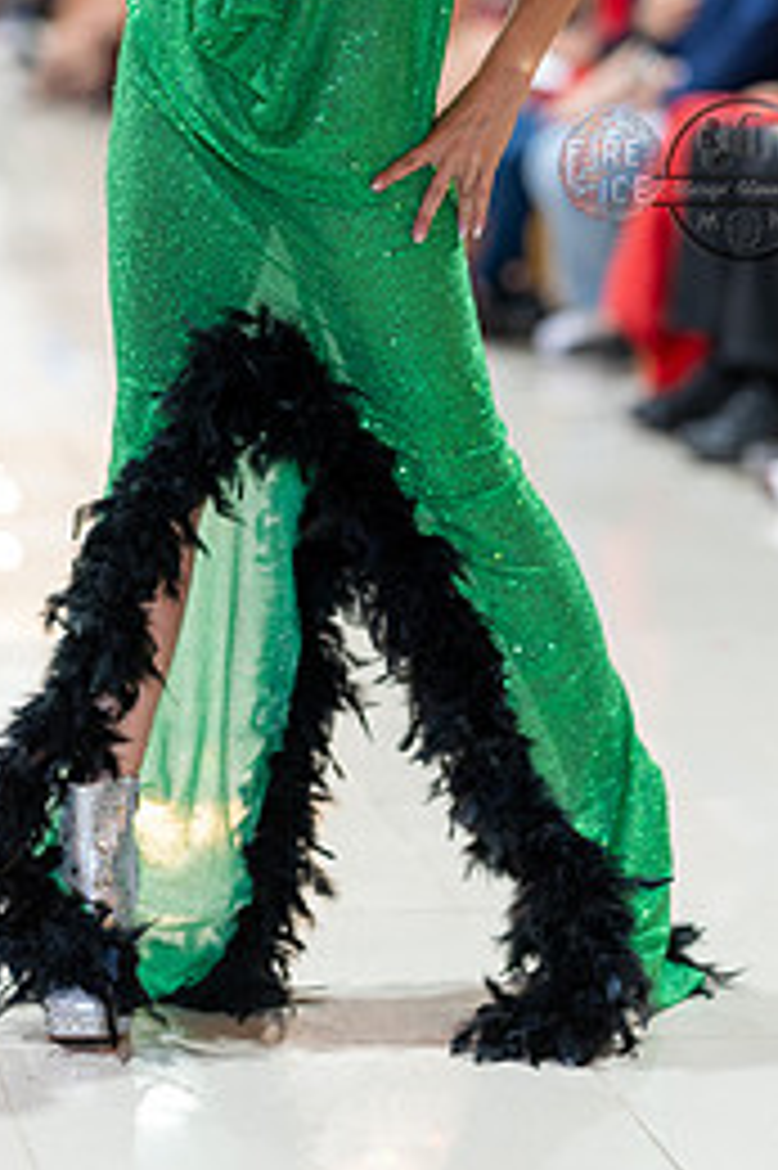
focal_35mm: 147
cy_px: 180
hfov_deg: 9.3
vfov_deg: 13.9
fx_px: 4771
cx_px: 360
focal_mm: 85
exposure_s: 1/160
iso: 400
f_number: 1.4
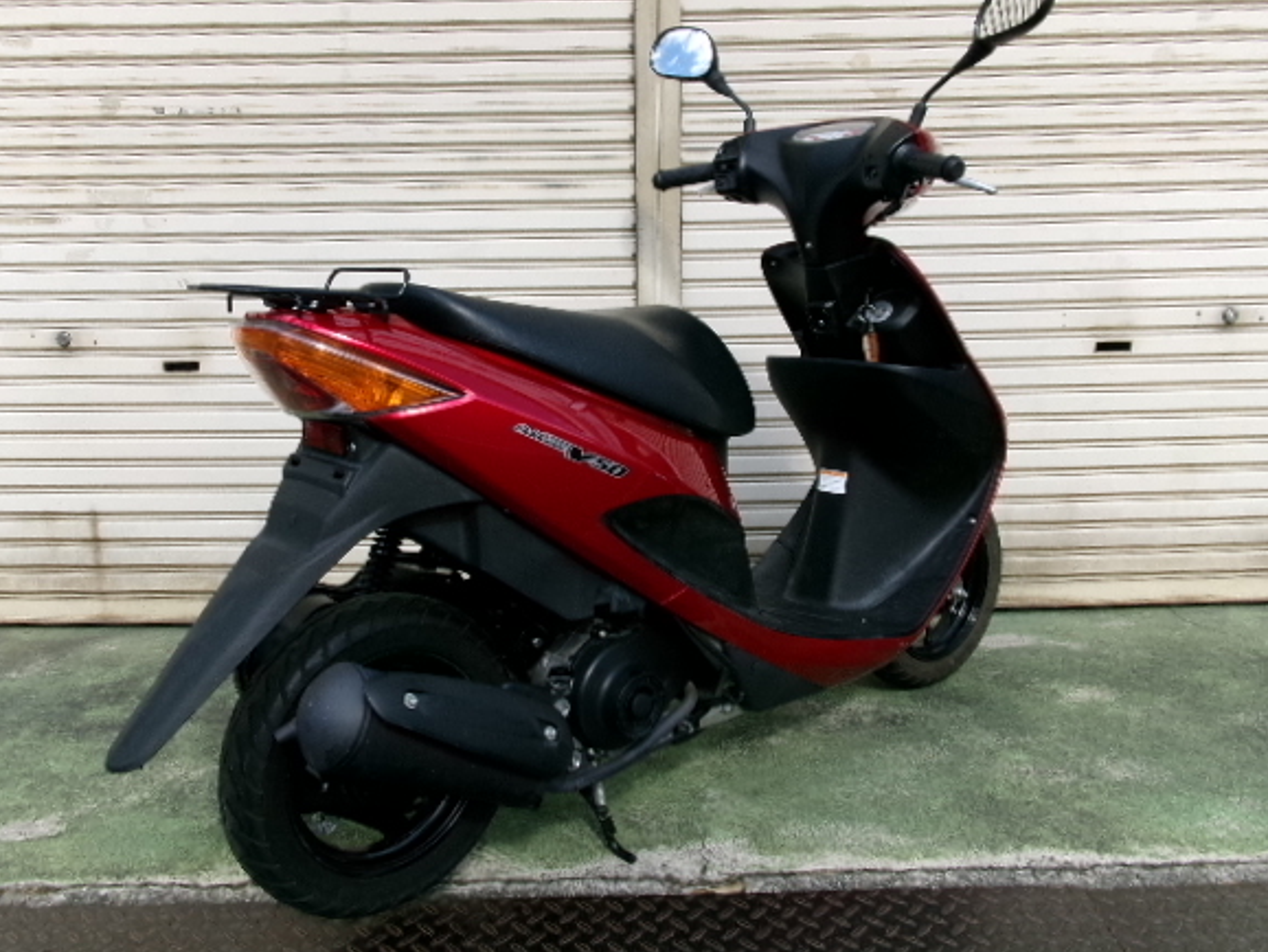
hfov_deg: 58.2
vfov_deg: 45.4
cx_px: 575
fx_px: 1136
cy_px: 434
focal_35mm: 31
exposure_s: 1/70
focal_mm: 5.1
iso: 100
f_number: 10.8
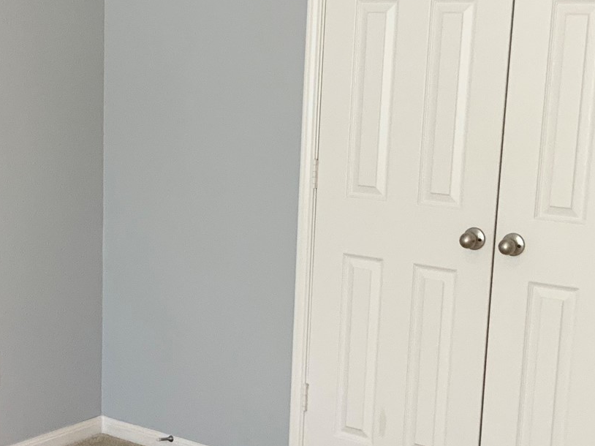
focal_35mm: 73
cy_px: 281
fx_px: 1254
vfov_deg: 20.1
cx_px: 155
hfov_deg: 26.4
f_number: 1.8
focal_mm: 3
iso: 100
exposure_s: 1/60
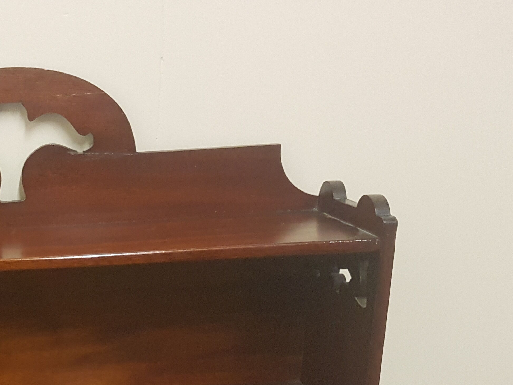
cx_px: -13
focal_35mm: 54
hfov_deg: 32.4
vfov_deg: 25.7
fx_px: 800
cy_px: 384
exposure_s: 1/25
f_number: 1.7
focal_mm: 4.2
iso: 250
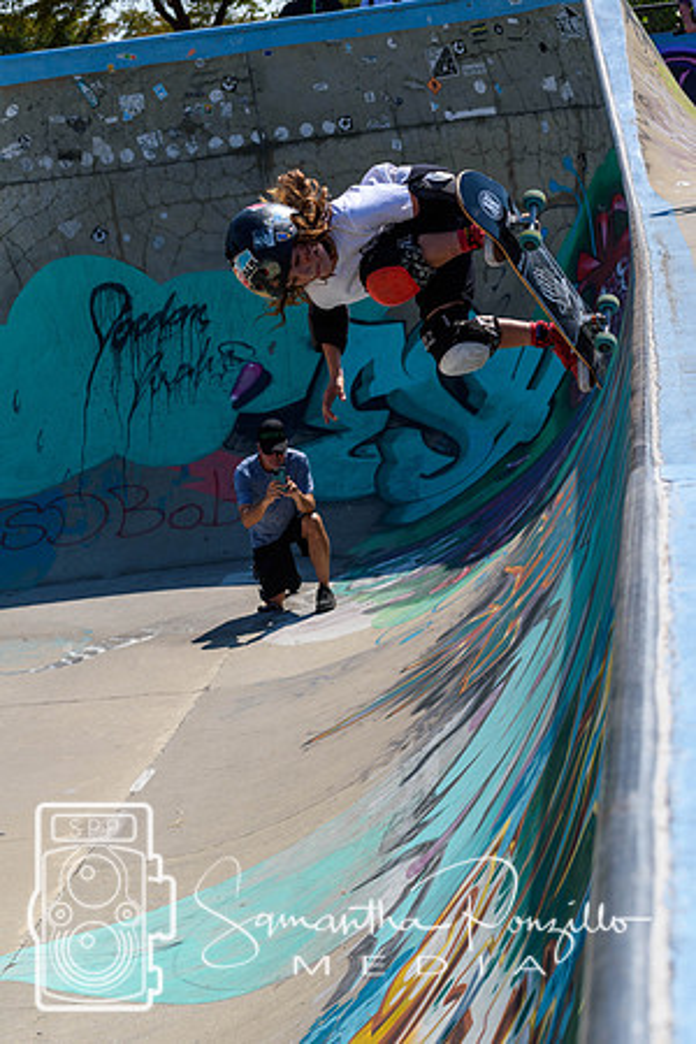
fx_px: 3045
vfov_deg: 19.5
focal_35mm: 105
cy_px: 522
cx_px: 348
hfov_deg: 13.0
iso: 200
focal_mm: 70
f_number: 7.1
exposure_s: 1/800
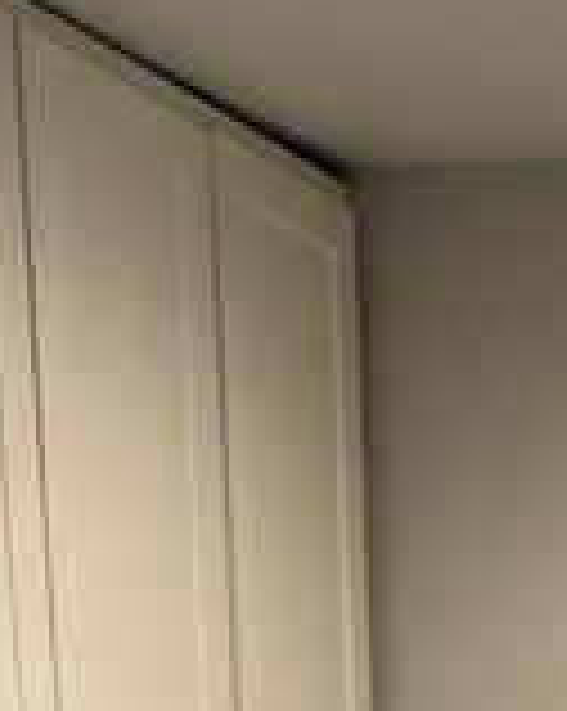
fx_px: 2081
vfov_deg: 15.8
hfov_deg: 14.2
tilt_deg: -15.5
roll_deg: -0.9
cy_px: 1370
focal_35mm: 99
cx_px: 922
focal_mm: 6.76
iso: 160
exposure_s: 1/120
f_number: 1.78
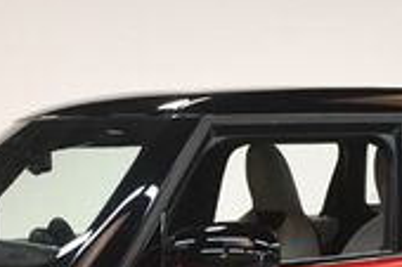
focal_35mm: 124
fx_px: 1383
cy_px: 435
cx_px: 175
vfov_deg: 10.5
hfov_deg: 16.5
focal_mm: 22
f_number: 3.5
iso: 2000
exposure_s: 1/125
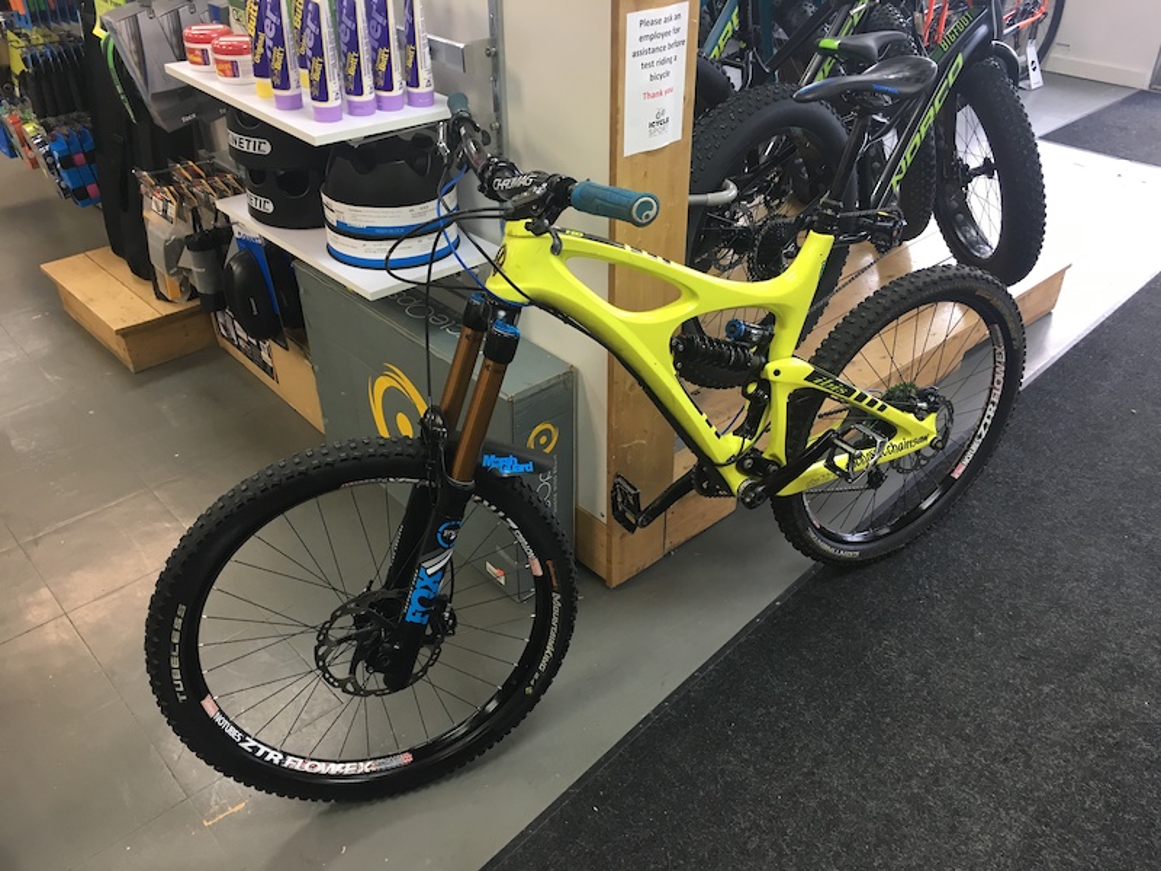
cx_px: 580
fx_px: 973
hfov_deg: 61.7
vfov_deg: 48.2
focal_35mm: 29
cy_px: 436
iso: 64
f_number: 2.2
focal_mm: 4.15
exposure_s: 1/30
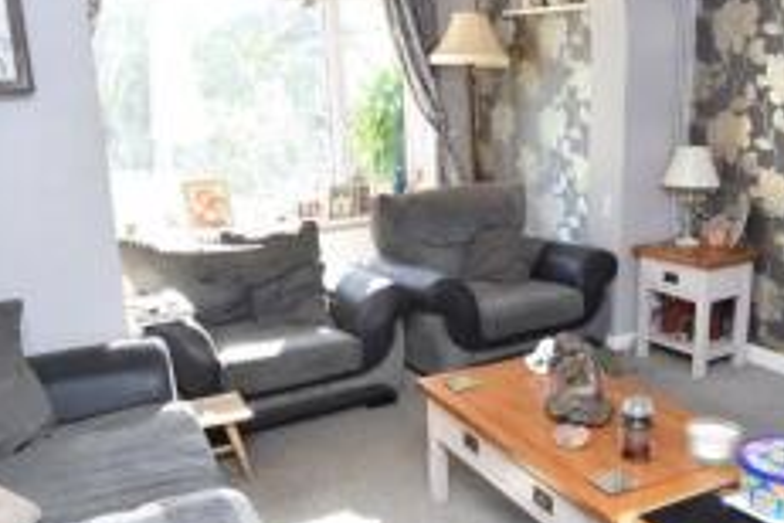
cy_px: 297
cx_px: 496
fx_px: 806
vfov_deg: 35.9
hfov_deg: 51.3
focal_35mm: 37
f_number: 5
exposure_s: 1/100
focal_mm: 12
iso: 400
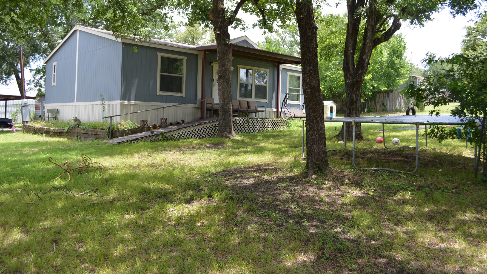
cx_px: 245
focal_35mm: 29
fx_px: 374
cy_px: 109
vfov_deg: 40.0
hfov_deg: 66.1
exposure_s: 1/250
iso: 160
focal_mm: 18
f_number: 5.6
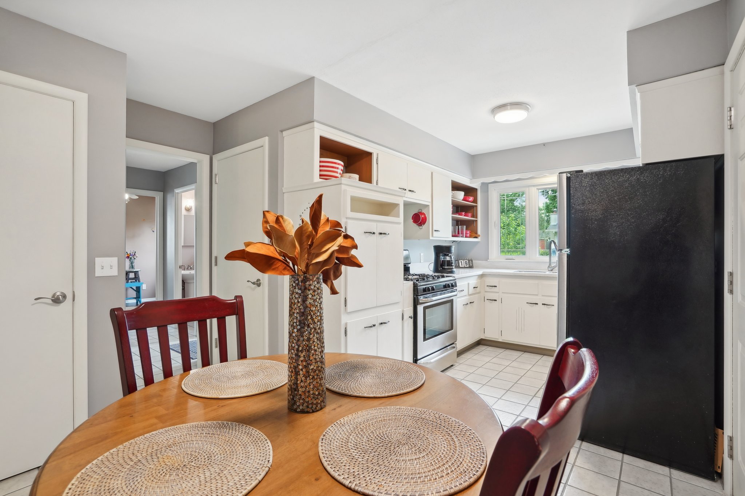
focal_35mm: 16
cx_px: 372
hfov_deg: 96.7
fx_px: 331
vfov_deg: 73.7
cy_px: 248
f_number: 8
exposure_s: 1/10
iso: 400
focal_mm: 16
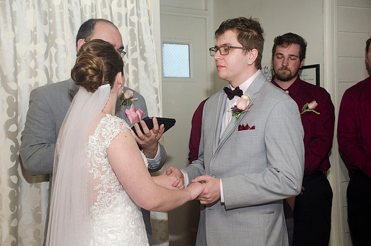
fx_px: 617
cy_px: 123
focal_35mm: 60
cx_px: 186
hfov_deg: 33.5
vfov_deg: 22.5
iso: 400
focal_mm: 40
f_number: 5.6
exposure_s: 1/60
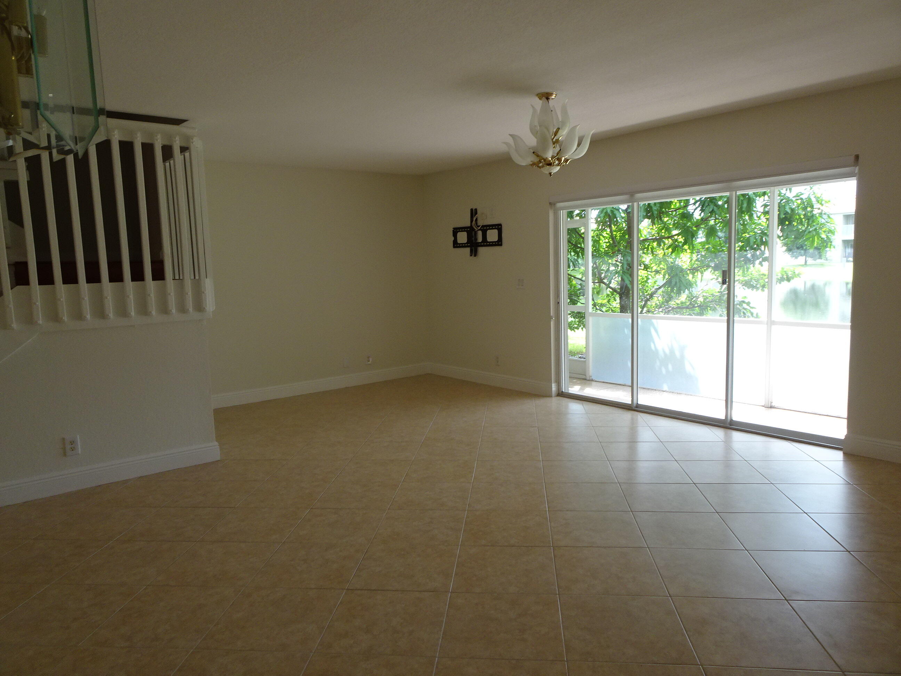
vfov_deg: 56.8
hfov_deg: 71.6
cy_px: 338
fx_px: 625
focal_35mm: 24
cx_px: 450
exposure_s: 1/30
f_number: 4.5
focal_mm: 4.1
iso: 100
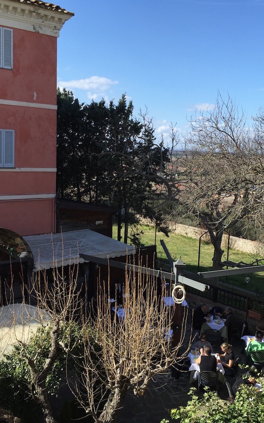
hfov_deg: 30.5
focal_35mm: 42
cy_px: 212
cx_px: 121
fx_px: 483
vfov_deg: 47.2
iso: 32
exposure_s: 1/1464
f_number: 2.2
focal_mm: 4.15
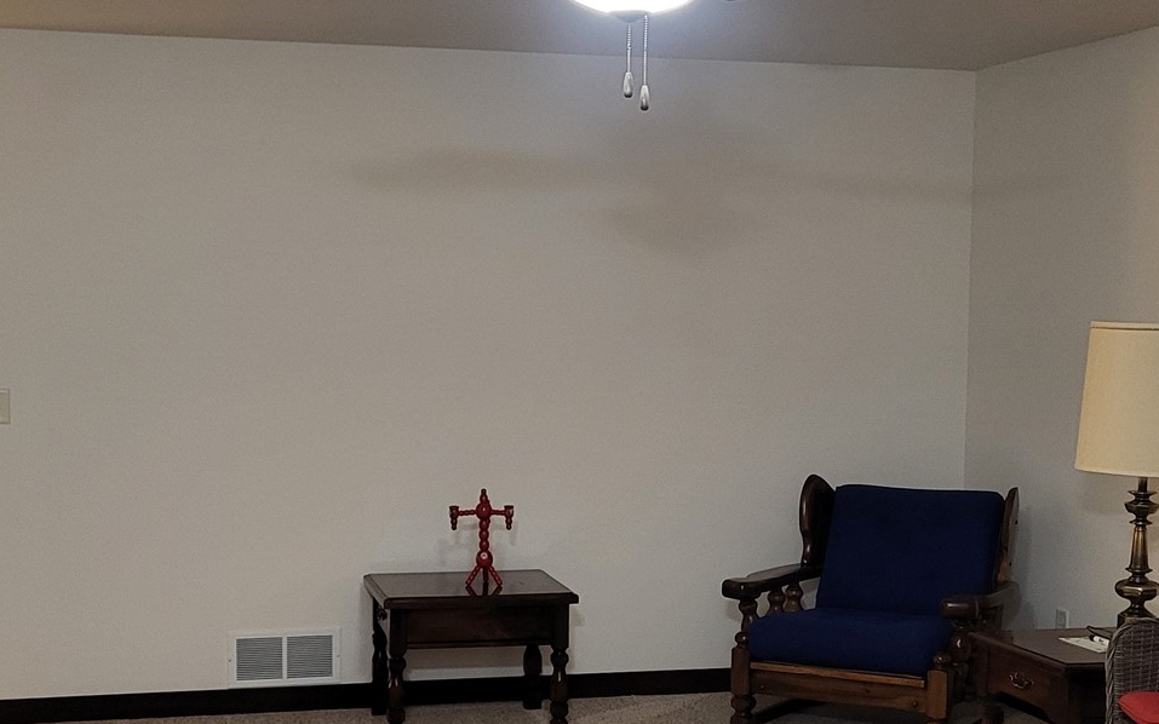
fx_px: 1863
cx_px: 528
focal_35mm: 59
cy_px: 464
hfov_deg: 34.5
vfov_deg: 21.9
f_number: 1.8
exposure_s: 1/40
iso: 500
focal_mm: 5.4
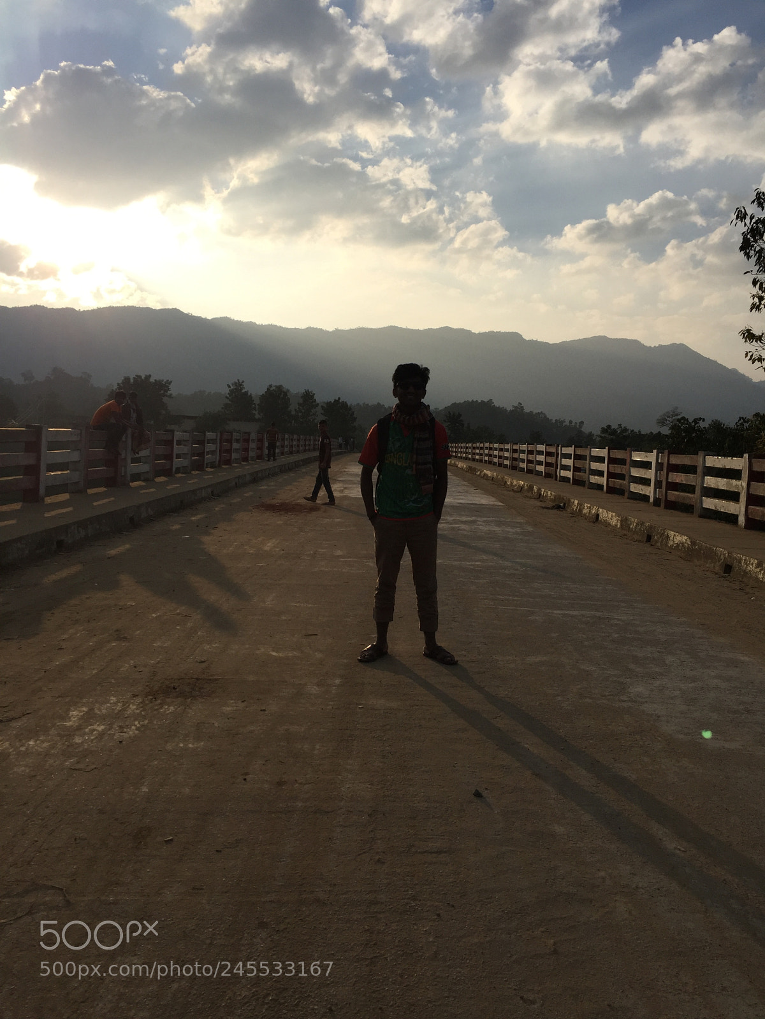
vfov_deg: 61.7
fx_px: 855
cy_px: 510
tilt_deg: -1.9
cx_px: 382
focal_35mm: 29
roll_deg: -2.5
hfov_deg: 48.2
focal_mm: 4.15
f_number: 2.2
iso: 32
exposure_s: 1/3597
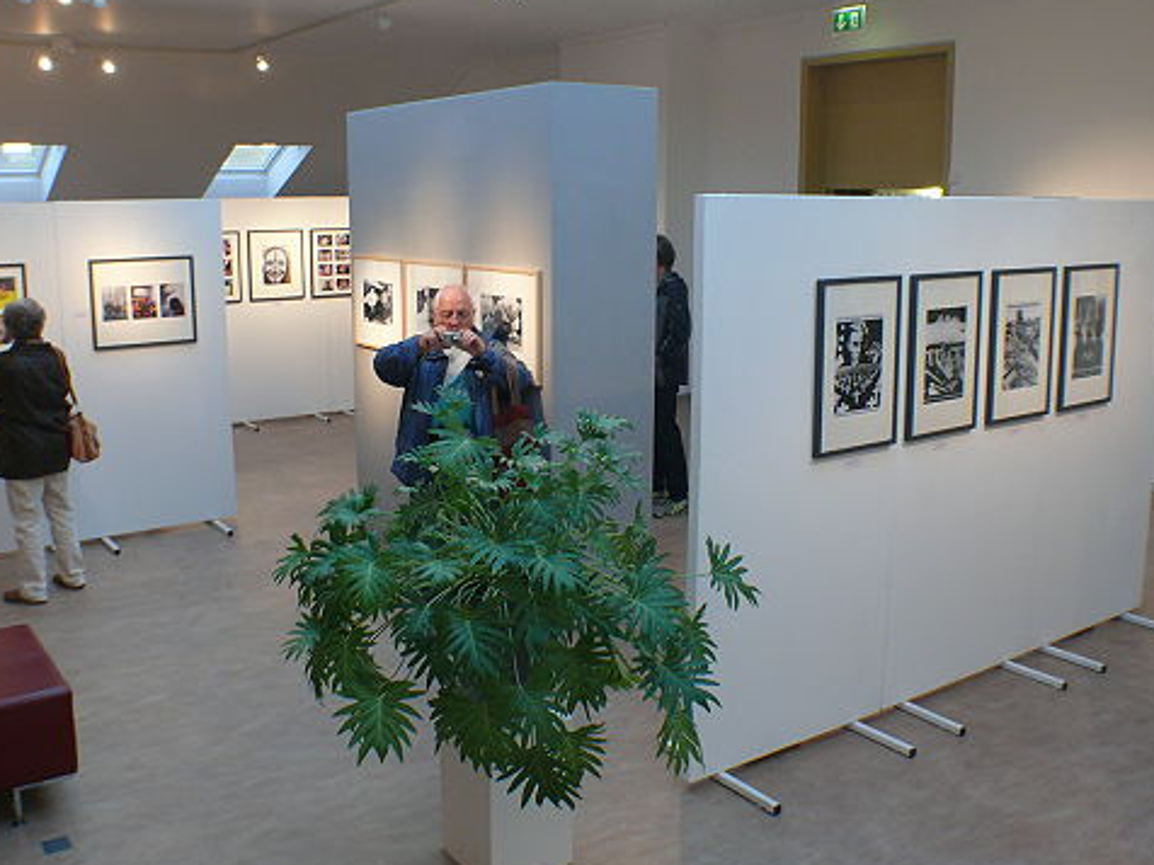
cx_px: 519
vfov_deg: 29.1
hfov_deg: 38.1
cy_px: 393
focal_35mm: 50
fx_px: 1667
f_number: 2.8
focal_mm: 7.4
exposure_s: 1/30
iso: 125
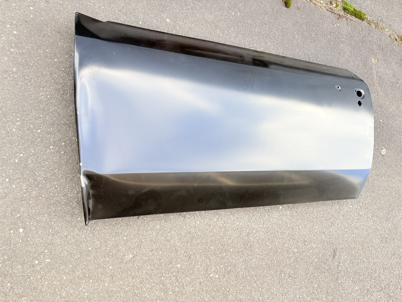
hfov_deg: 67.3
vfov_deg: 53.1
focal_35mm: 26
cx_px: 201
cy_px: 151
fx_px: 302
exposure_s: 1/131
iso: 32
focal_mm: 5.96
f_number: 1.6
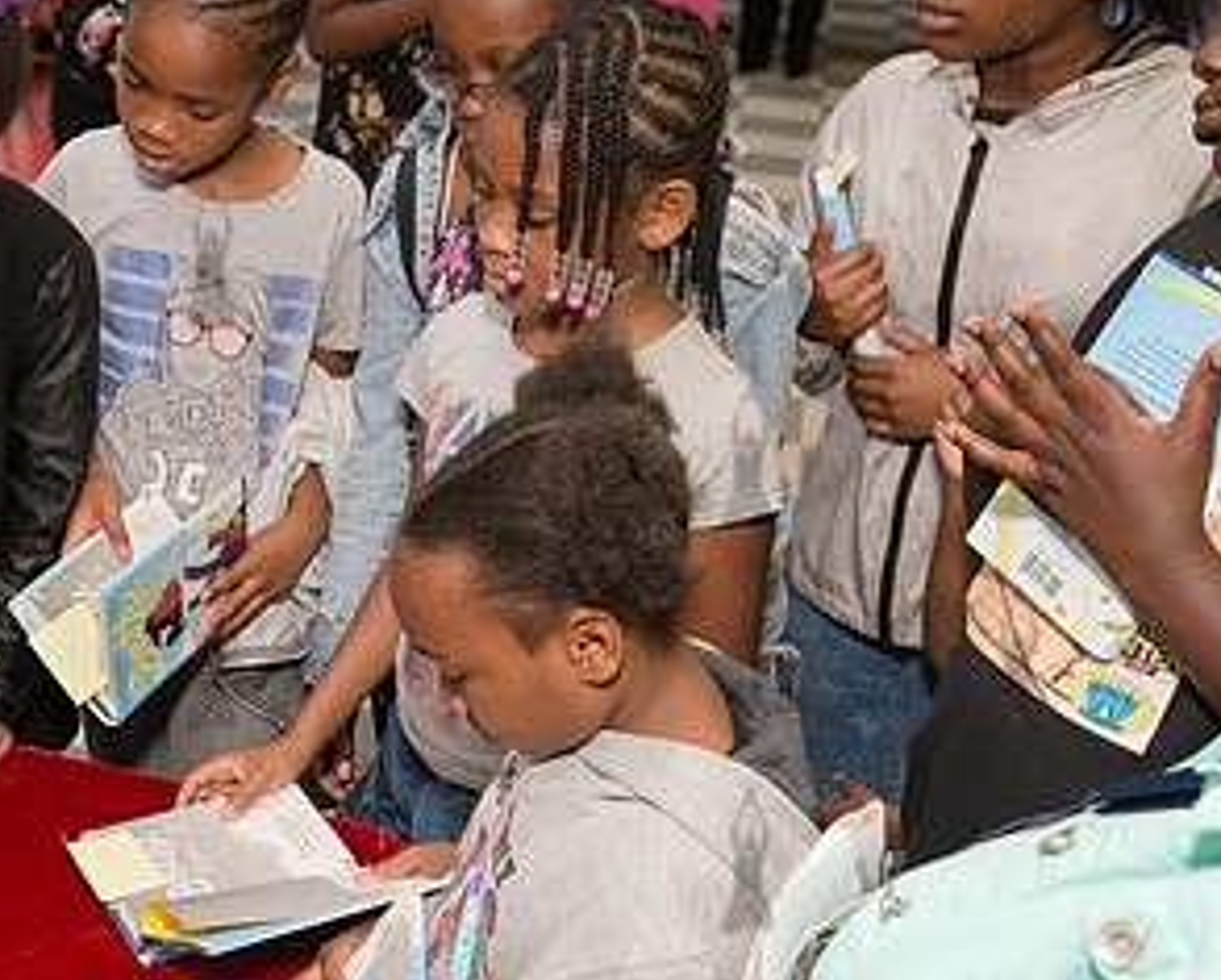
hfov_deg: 34.6
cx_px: 208
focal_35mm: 52
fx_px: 1881
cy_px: 657
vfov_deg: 29.0
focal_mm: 28
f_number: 4.5
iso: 2000
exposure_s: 1/500
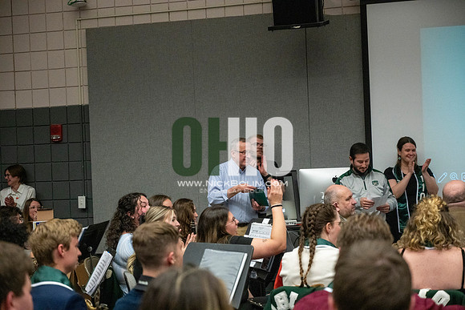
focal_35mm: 70
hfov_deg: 28.8
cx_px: 232
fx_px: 904
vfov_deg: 19.5
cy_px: 155
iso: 10000
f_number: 4
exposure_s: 1/500
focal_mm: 70
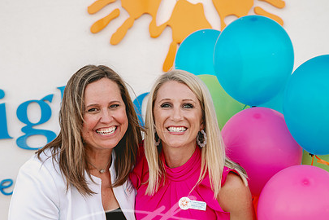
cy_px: 150
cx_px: 149
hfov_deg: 27.7
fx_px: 667
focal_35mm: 73
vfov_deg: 18.6
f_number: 4
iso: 140
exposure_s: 1/200
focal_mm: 51
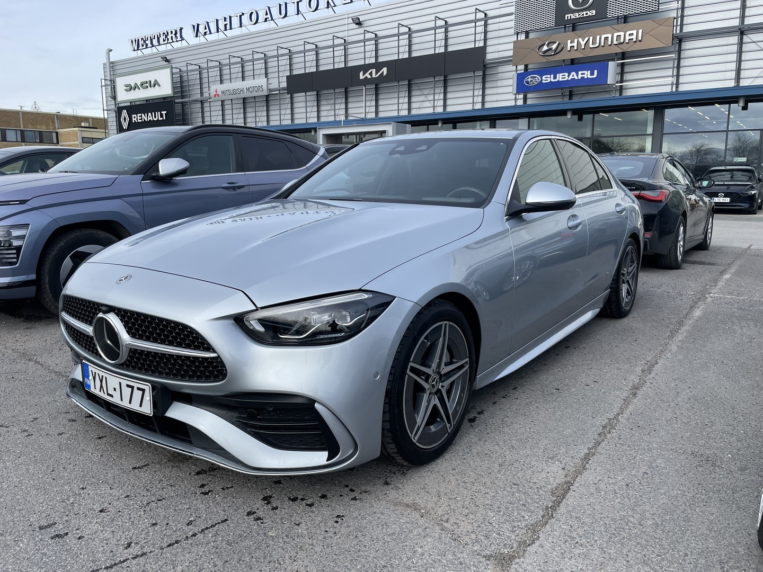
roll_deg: -0.1
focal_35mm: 26
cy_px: 286
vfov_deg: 53.1
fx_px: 573
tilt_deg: -9.5
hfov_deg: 67.3
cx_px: 382
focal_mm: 4.2
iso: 32
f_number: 1.6
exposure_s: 1/1770
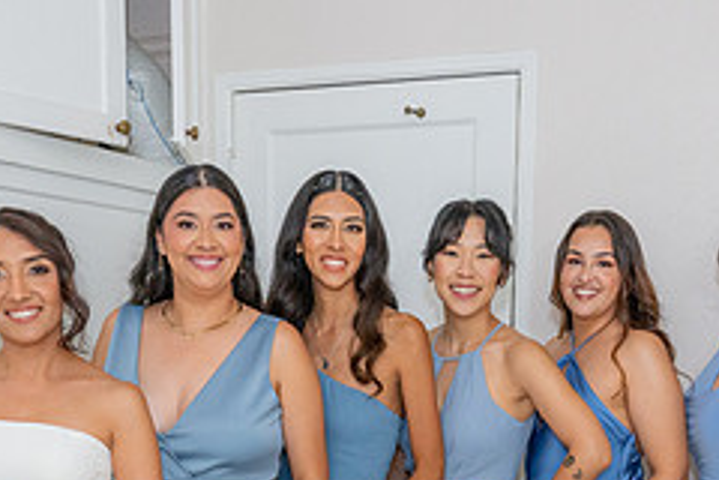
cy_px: 554
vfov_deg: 21.9
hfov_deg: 34.5
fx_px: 1158
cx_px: 395
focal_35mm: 58
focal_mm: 24
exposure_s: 1/200
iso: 800
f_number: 9
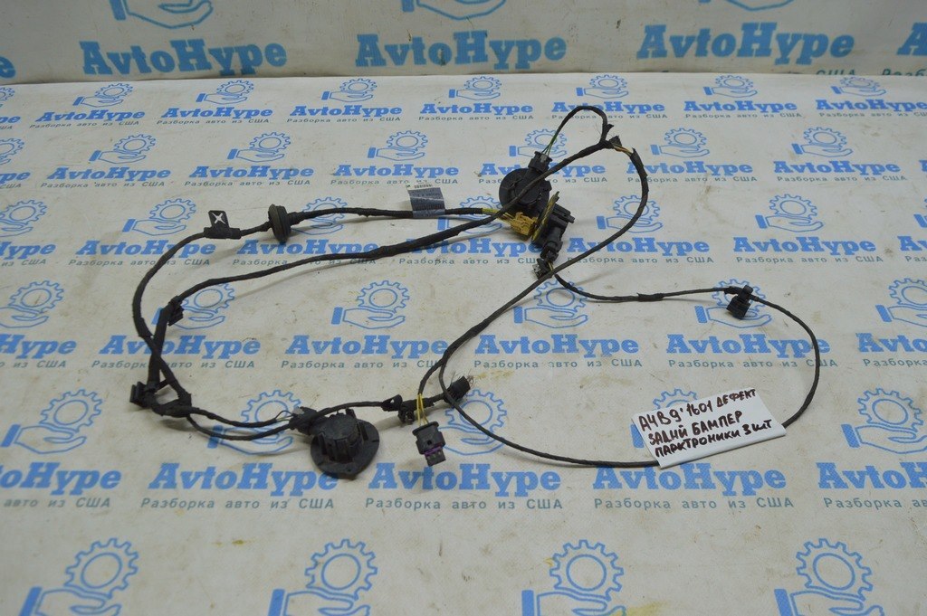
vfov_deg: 43.5
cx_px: 464
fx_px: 772
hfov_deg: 62.0
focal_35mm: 30
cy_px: 308
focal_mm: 20
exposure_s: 1/40
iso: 400
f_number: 5.6
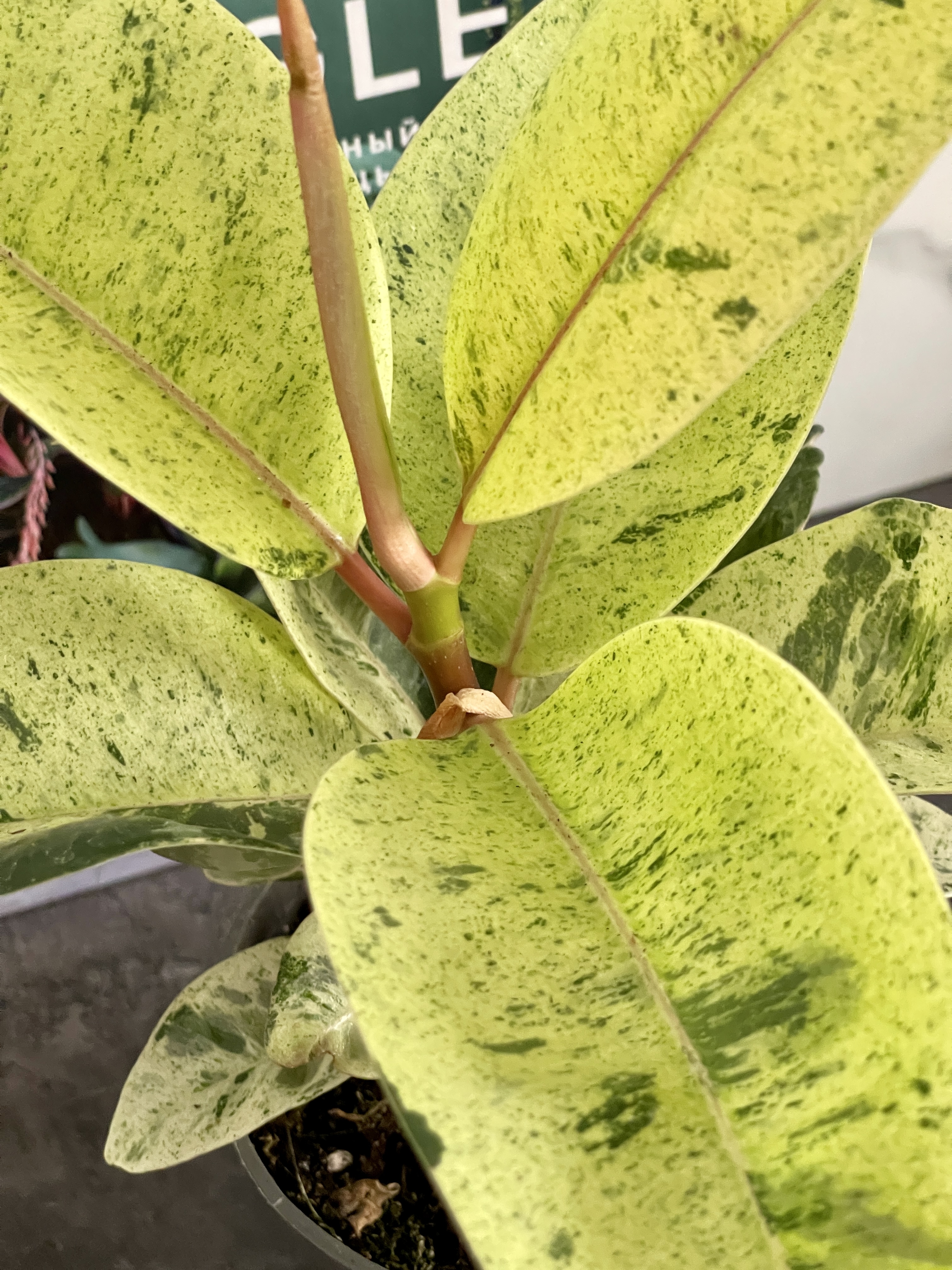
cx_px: 476
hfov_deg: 22.9
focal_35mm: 64
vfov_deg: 30.3
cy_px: 635
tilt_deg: -46.6
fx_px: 2347
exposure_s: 1/50
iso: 320
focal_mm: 7.5
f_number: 2.2
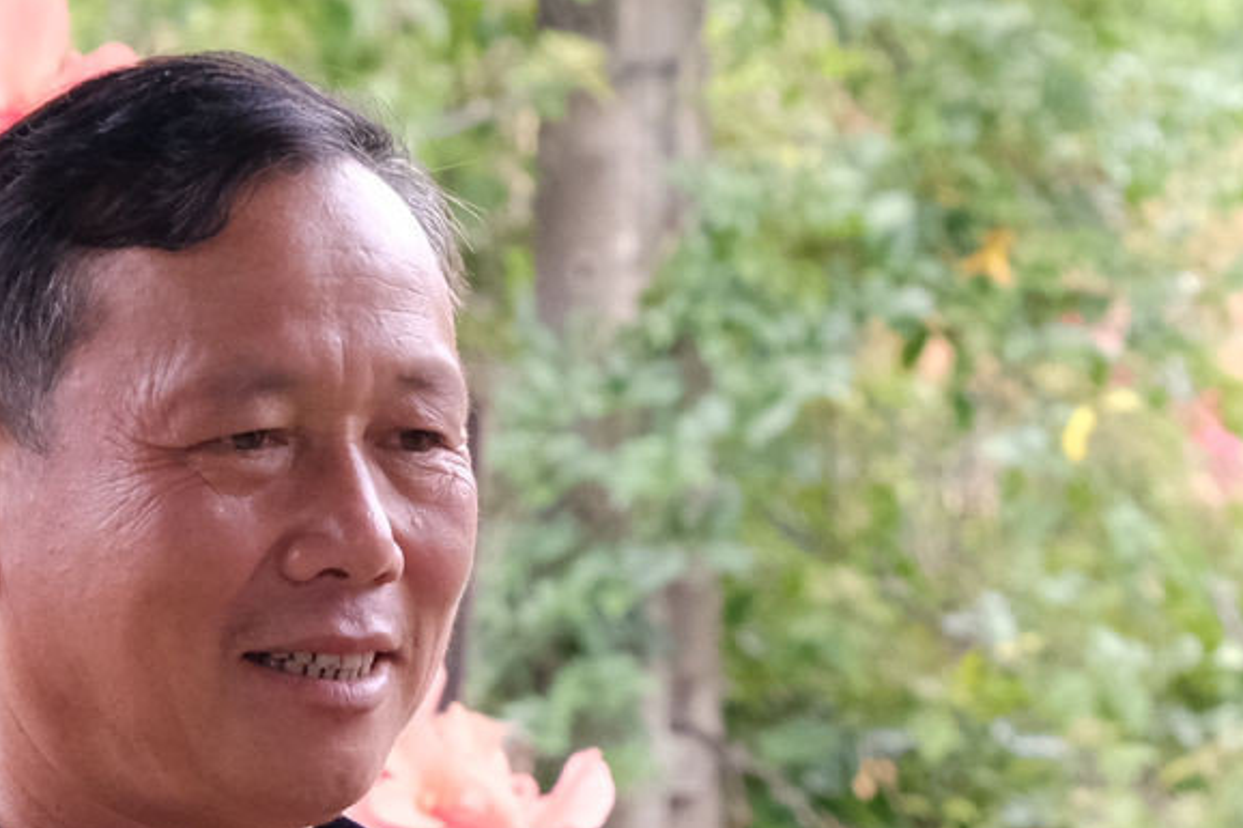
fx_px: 10389
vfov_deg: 4.5
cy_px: 1082
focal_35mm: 301
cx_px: 976
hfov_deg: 6.8
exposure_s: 1/500
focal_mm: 56.5
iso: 2000
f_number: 5.6
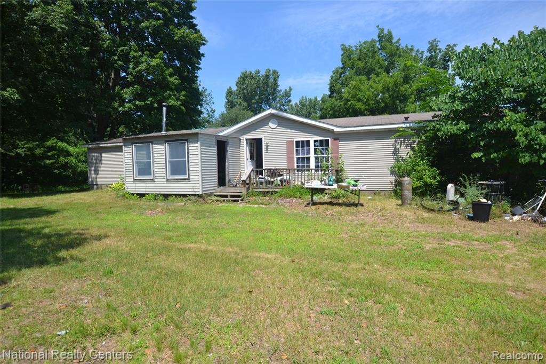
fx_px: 296
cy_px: 182
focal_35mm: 20
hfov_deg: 85.4
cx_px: 273
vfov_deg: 63.2
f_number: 7.1
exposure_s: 1/200
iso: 100
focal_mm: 13
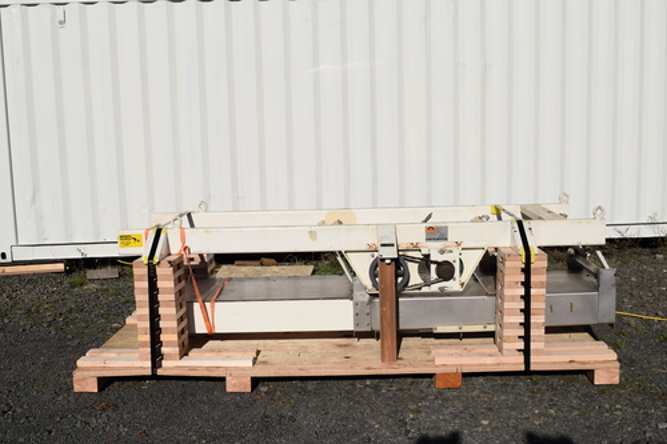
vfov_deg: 35.5
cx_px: 334
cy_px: 222
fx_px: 695
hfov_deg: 51.3
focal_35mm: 38
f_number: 8
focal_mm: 25
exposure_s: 1/1600
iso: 200
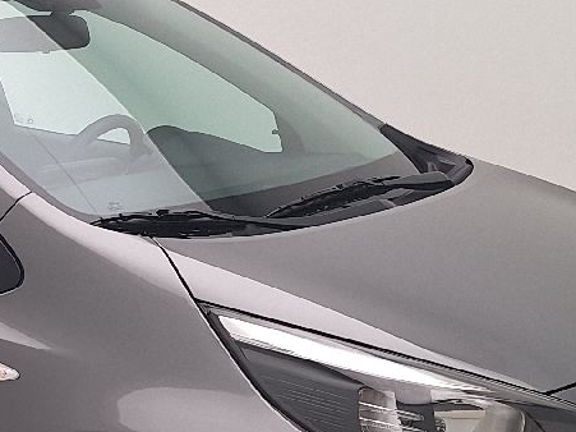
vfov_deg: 15.0
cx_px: -15
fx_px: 1630
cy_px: 369
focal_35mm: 98
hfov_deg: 19.4
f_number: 1.8
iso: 40
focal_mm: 5.54
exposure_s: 1/100
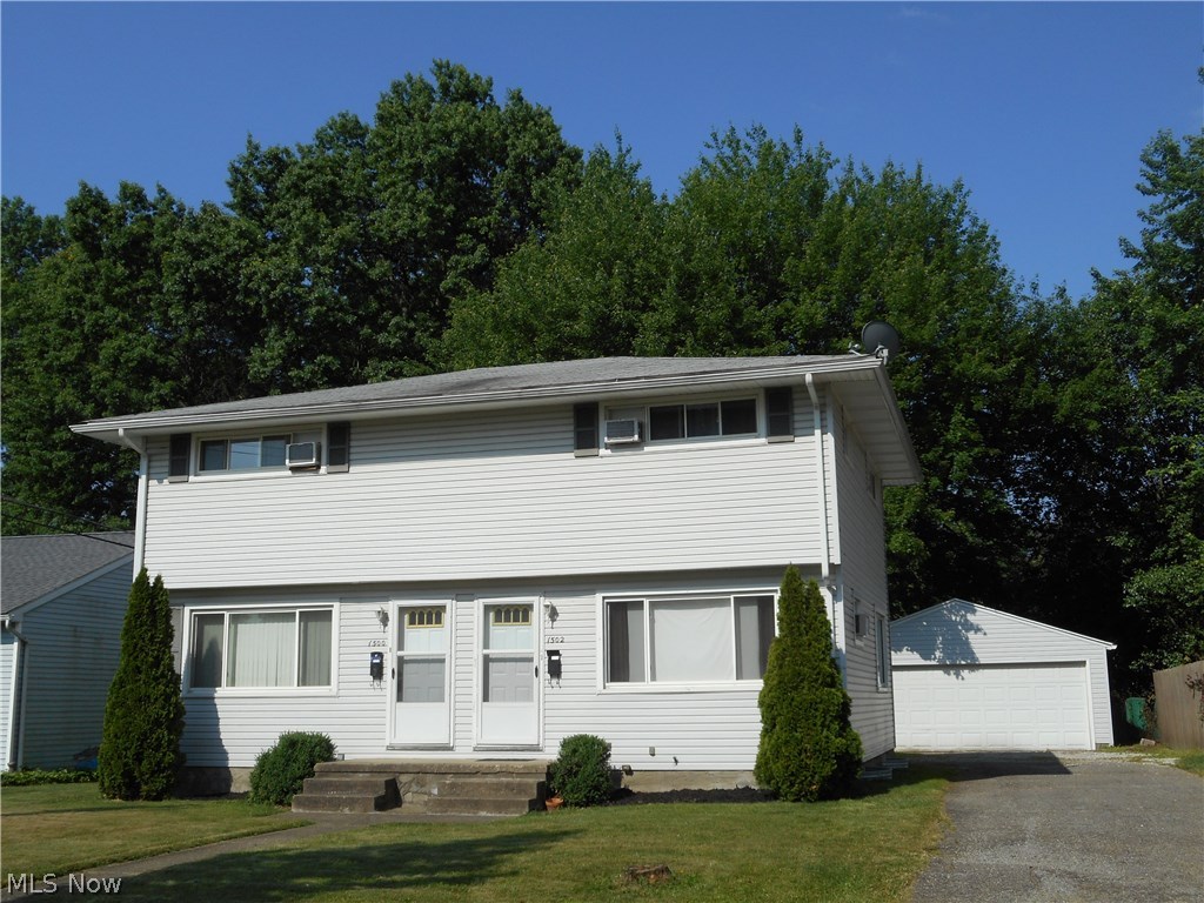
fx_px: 1356
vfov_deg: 36.8
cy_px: 452
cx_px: 602
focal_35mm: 39
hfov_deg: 47.9
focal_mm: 6.9
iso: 80
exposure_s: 1/800
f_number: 4.5
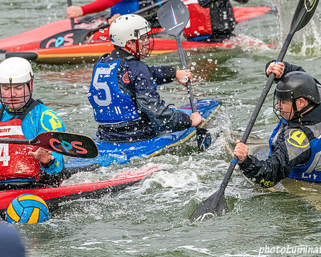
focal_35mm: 459
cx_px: 137
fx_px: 4361
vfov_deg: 3.4
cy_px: 158
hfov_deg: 4.2
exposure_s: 1/2000
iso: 3200
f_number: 9
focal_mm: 330
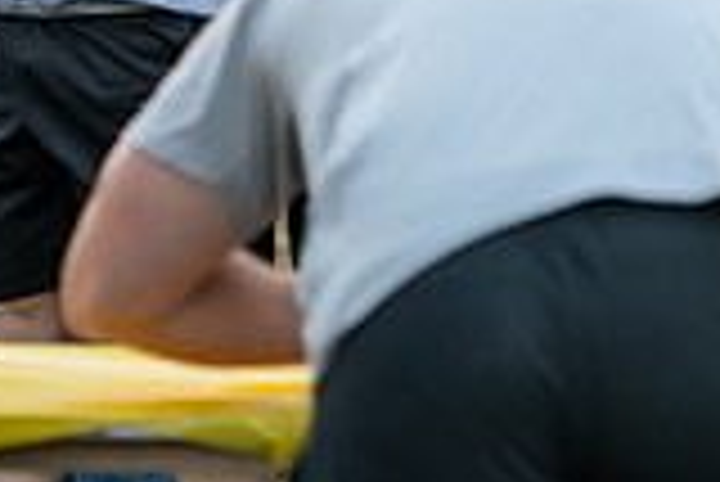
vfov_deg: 3.4
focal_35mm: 406
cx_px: 626
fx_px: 8127
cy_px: -349
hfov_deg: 5.1
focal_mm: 112
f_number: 3.2
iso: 800
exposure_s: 1/320
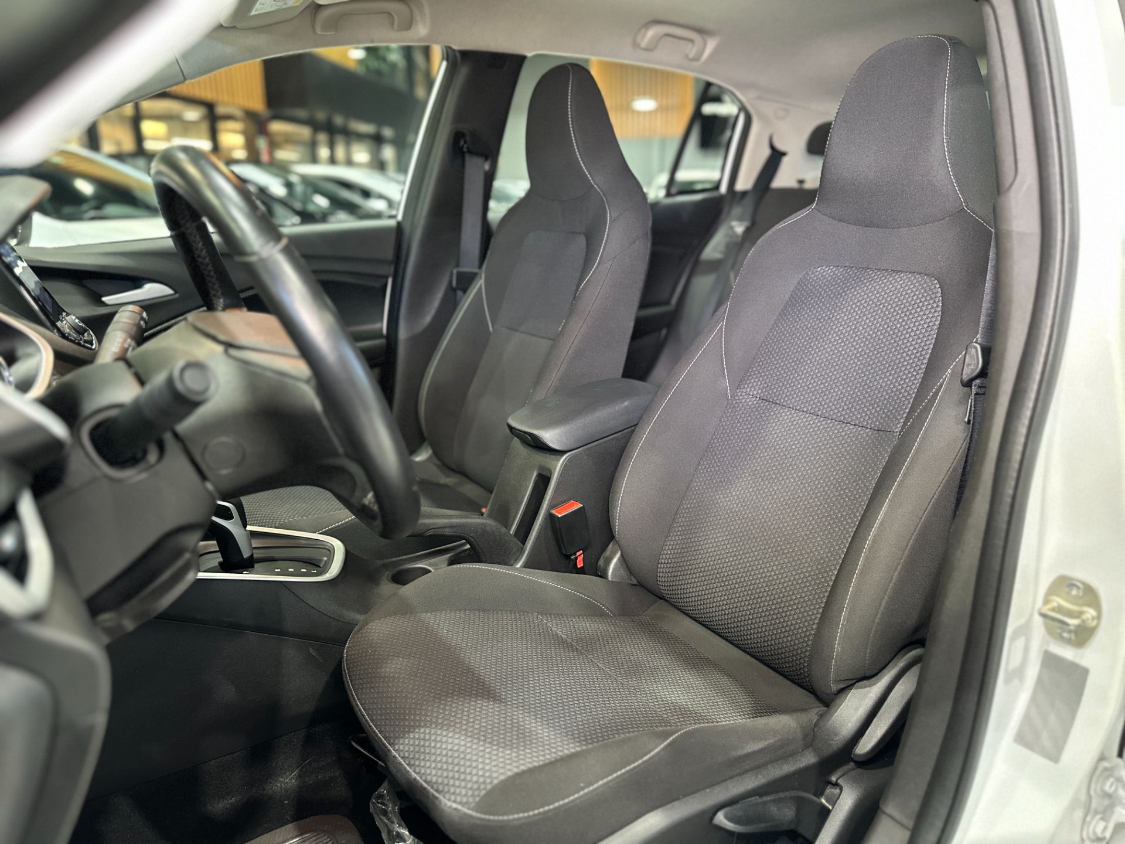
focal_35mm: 24
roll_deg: +0.3
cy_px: 422
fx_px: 780
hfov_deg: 71.6
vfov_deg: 56.8
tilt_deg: -15.5
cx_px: 562
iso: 1000
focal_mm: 6.86
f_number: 1.78
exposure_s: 1/60
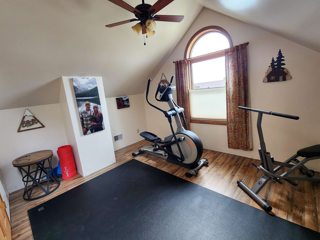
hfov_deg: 106.2
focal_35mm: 13
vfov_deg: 89.9
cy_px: 120
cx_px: 160
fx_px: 120
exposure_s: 1/60
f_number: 2.2
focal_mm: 2.2
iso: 200
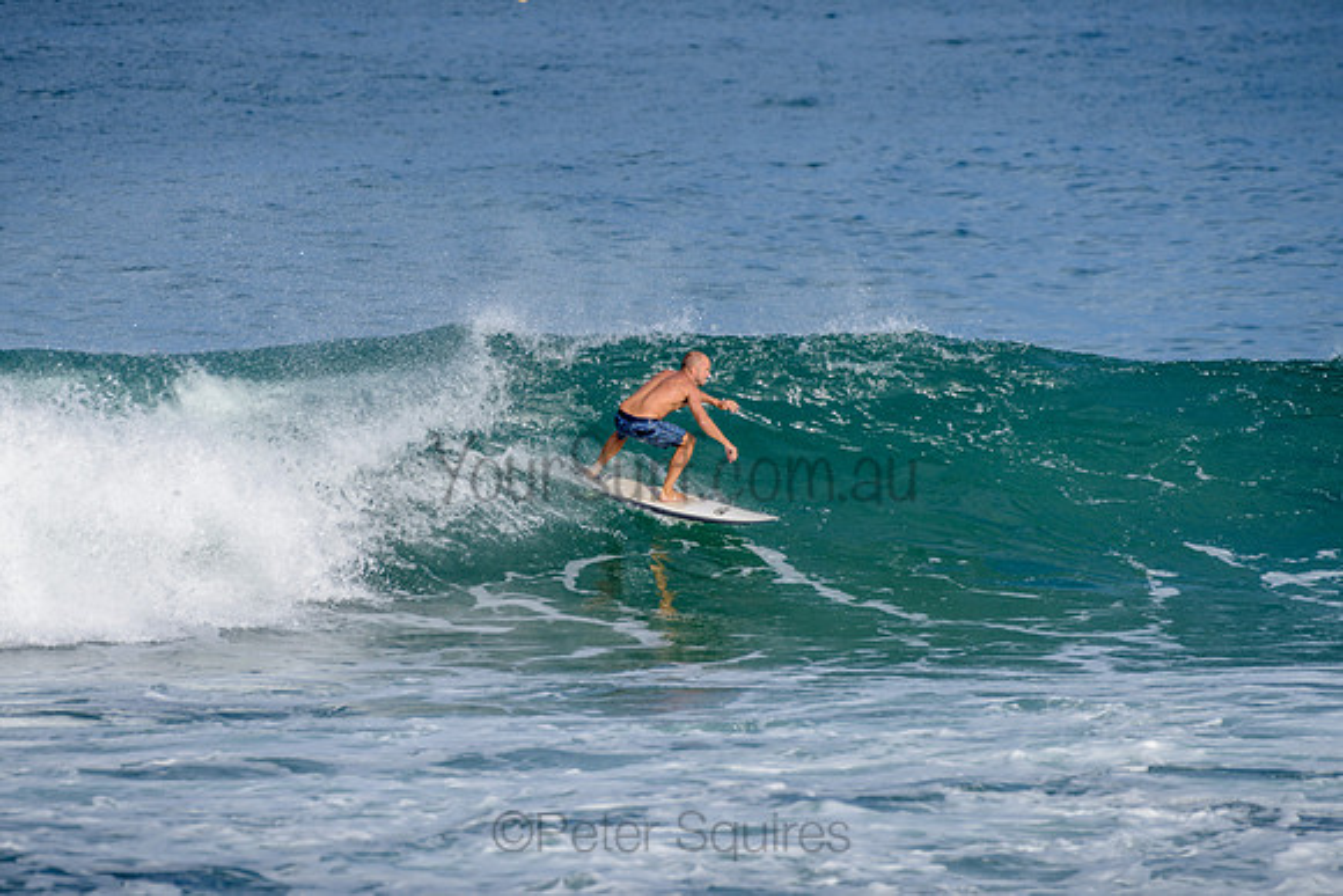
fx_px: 22837
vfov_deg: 2.2
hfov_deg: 3.4
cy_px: 448
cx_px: 672
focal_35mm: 612
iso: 100
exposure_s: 1/1250
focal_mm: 500
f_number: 5.6
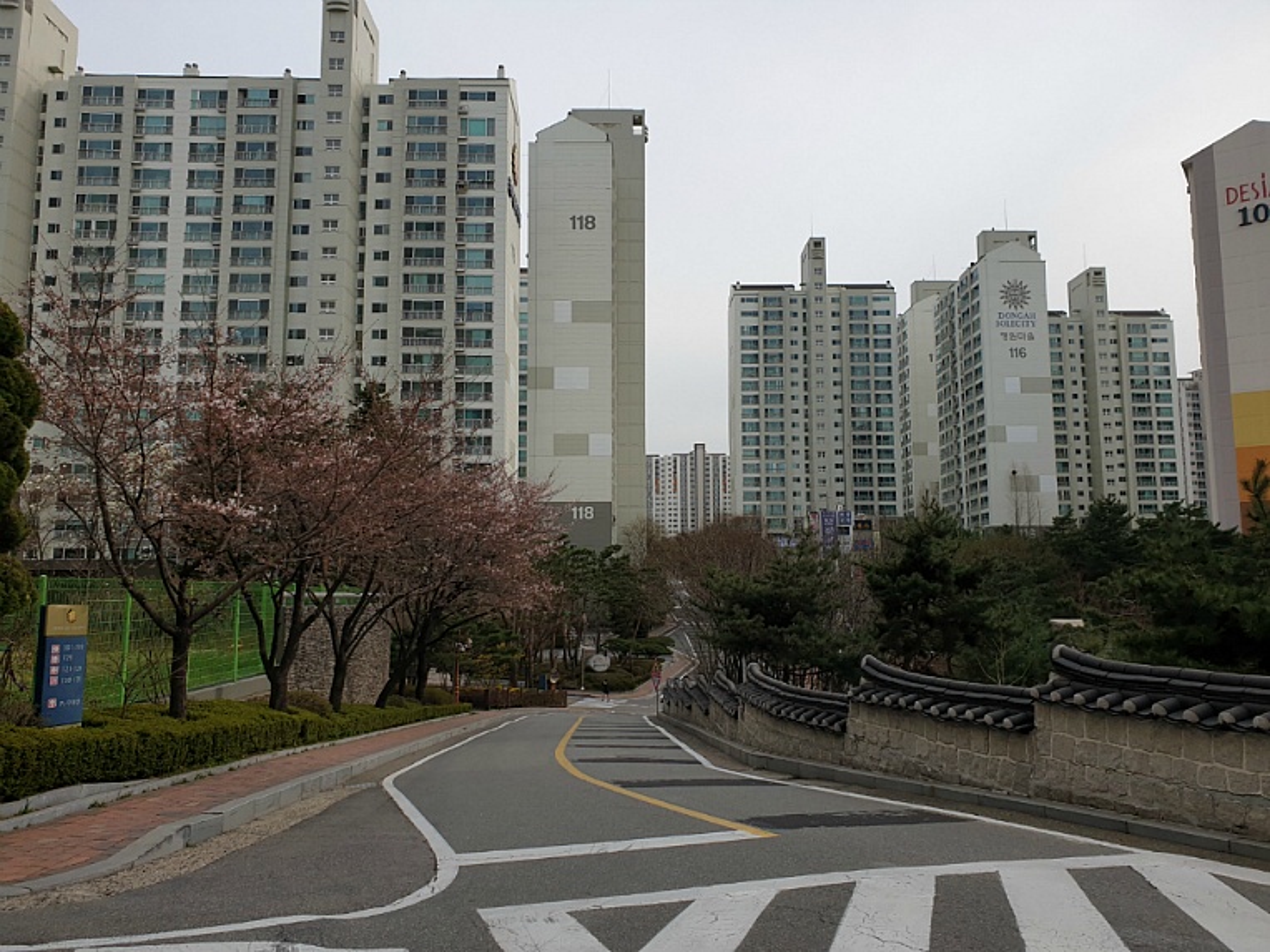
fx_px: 954
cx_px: 635
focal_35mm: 26
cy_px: 476
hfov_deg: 67.3
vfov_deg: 53.1
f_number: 2.4
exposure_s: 1/1374
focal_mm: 4.3
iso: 50
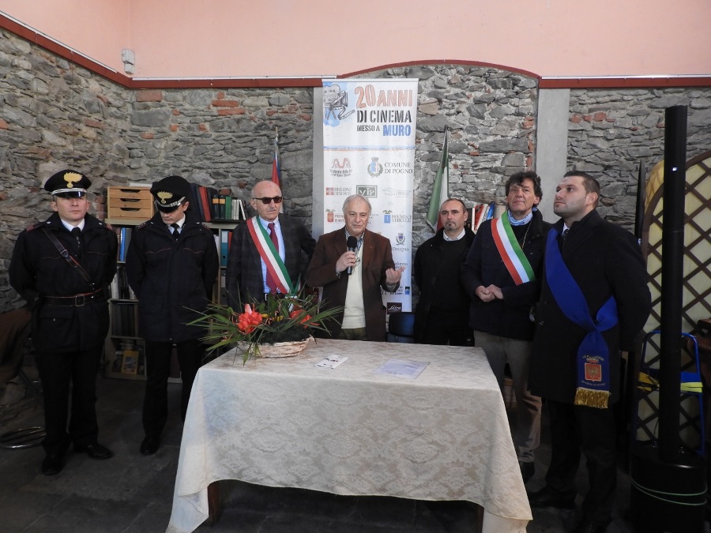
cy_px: 266
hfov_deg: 71.6
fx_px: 493
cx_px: 356
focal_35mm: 24
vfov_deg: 56.8
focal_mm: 4.3
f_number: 3.3
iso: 400
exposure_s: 1/25
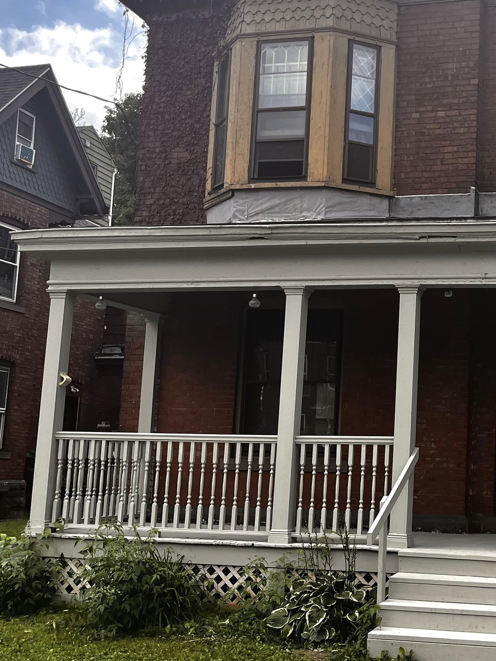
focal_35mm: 52
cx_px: 476
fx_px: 993
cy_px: 313
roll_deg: -1.6
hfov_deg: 26.7
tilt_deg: +6.0
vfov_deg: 36.8
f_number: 1.6
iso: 50
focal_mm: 5.1
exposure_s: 1/1199
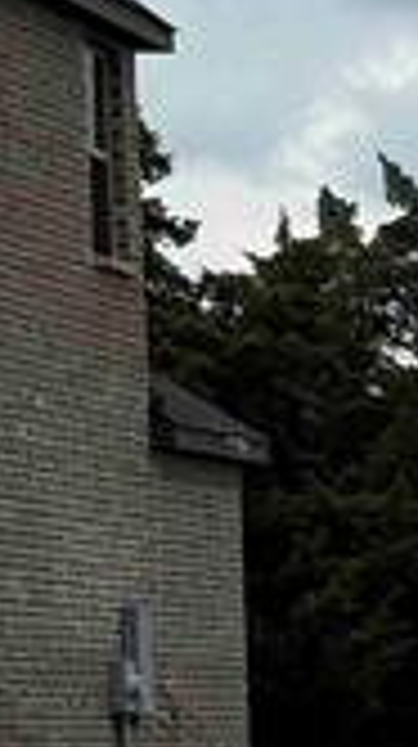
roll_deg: -0.4
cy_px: 1354
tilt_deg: -8.1
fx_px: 4783
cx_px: 1250
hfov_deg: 4.8
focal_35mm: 242
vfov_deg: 8.6
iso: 64
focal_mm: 6.76
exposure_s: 1/6024
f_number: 1.78
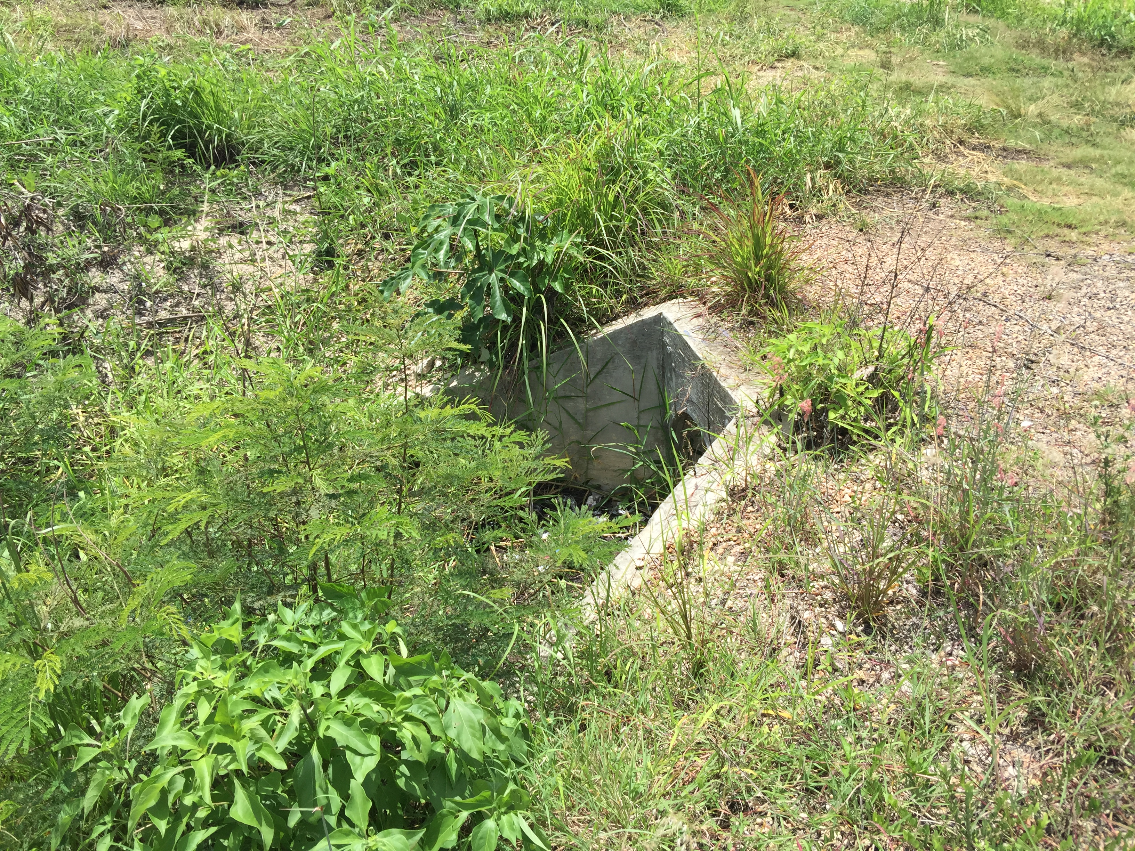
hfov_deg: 61.7
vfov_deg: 48.2
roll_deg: -0.6
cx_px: 568
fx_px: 951
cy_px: 426
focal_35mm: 29
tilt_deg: -30.4
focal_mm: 4.15
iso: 32
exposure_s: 1/1522
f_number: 2.2
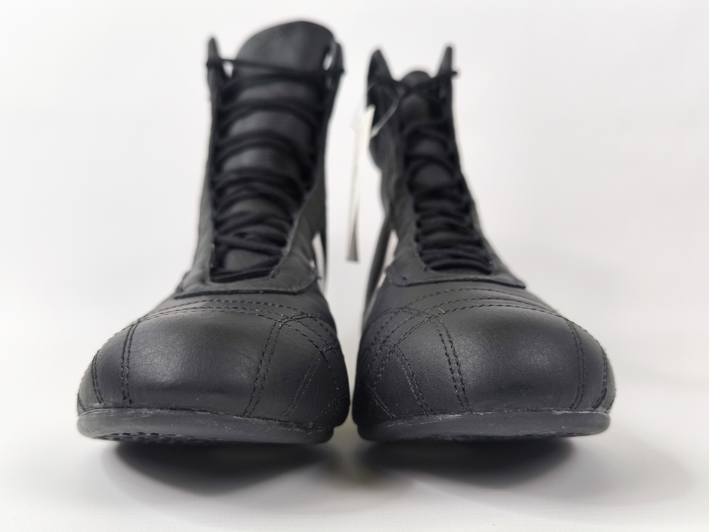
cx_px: 354
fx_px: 492
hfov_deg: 71.6
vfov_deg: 56.8
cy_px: 266
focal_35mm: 24
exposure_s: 1/100
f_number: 1.9
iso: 100
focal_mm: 6.92
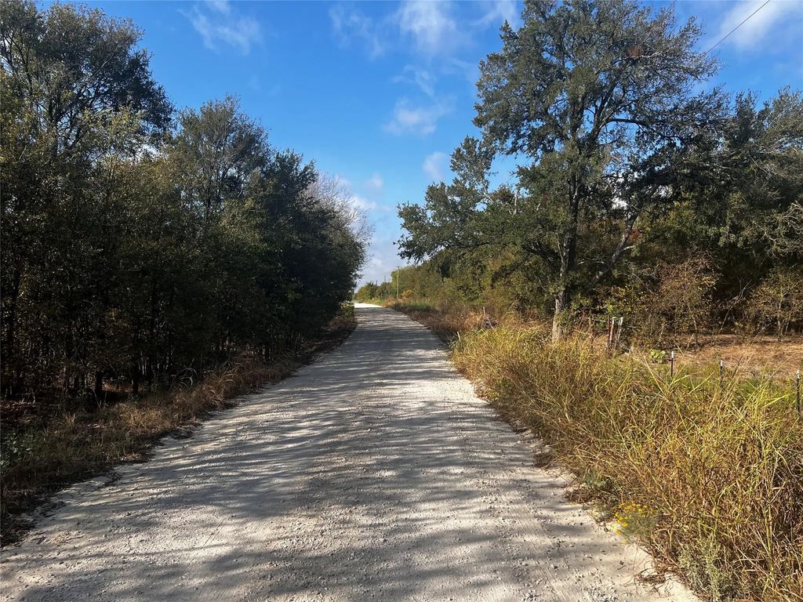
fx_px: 603
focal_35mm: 26
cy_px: 301
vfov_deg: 53.1
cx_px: 402
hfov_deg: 67.3
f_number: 1.5
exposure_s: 1/2841
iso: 50
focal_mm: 5.7
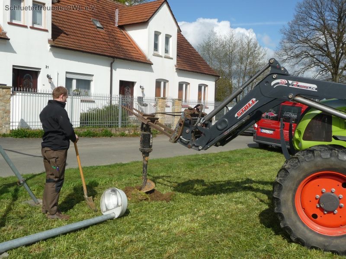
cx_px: 173
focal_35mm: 36
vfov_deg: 39.7
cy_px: 130
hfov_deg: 51.4
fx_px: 360
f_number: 9
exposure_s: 1/320
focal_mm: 6
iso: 100
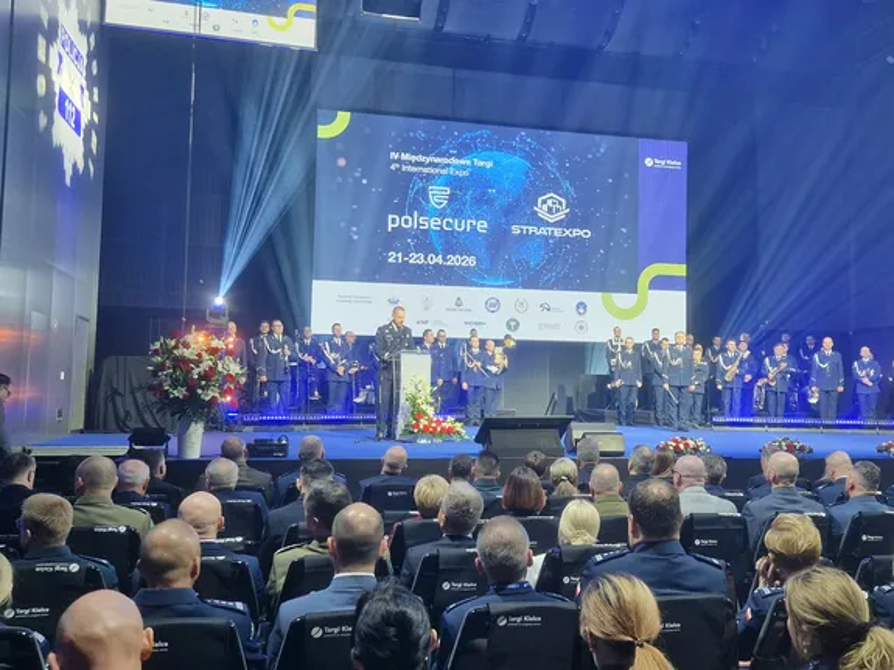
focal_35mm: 23
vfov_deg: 58.9
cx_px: 447
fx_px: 594
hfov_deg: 73.9
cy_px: 335
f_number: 1.8
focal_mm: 5.4
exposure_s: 1/36
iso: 320
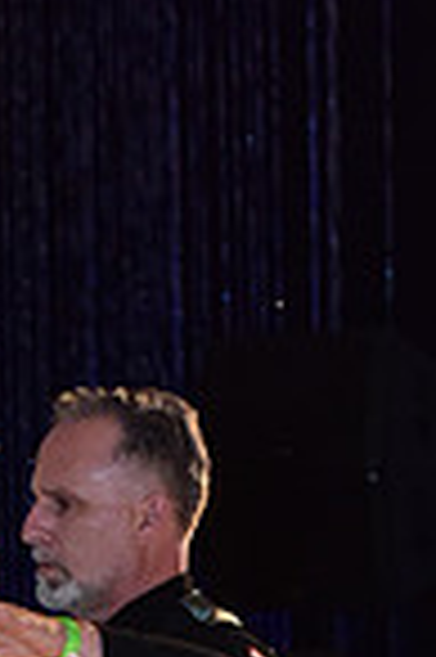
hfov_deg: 4.0
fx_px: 6227
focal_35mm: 342
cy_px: 1224
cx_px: -169
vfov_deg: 5.9
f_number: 5
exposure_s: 1/250
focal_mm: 86
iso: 2000
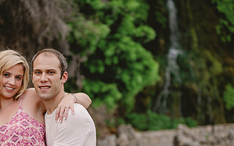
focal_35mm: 99
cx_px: 102
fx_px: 631
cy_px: 144
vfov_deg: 13.0
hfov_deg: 21.0
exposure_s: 1/200
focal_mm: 50
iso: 80
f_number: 2
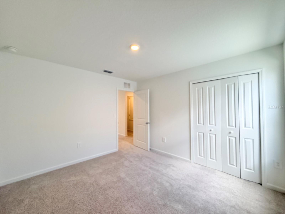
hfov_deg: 102.1
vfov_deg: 85.7
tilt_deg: +1.3
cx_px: 142
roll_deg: +0.4
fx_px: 115
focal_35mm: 14
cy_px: 107
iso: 160
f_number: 2.2
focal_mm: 2.22
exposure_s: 1/120
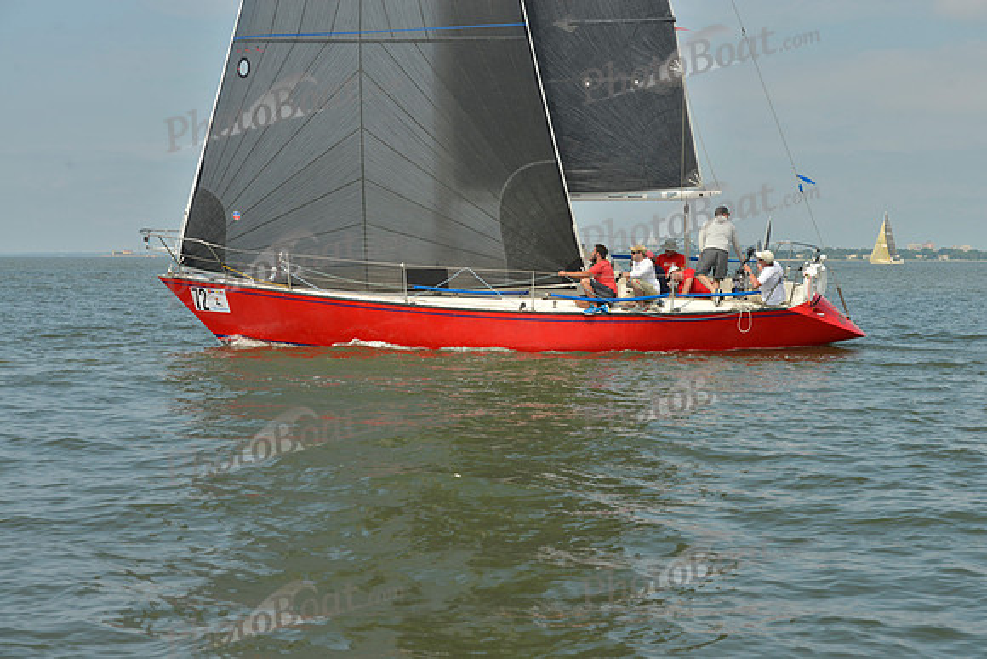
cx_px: 494
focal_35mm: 70
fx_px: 1920
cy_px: 330
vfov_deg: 19.5
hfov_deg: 28.8
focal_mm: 70
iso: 280
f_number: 9
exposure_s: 1/800
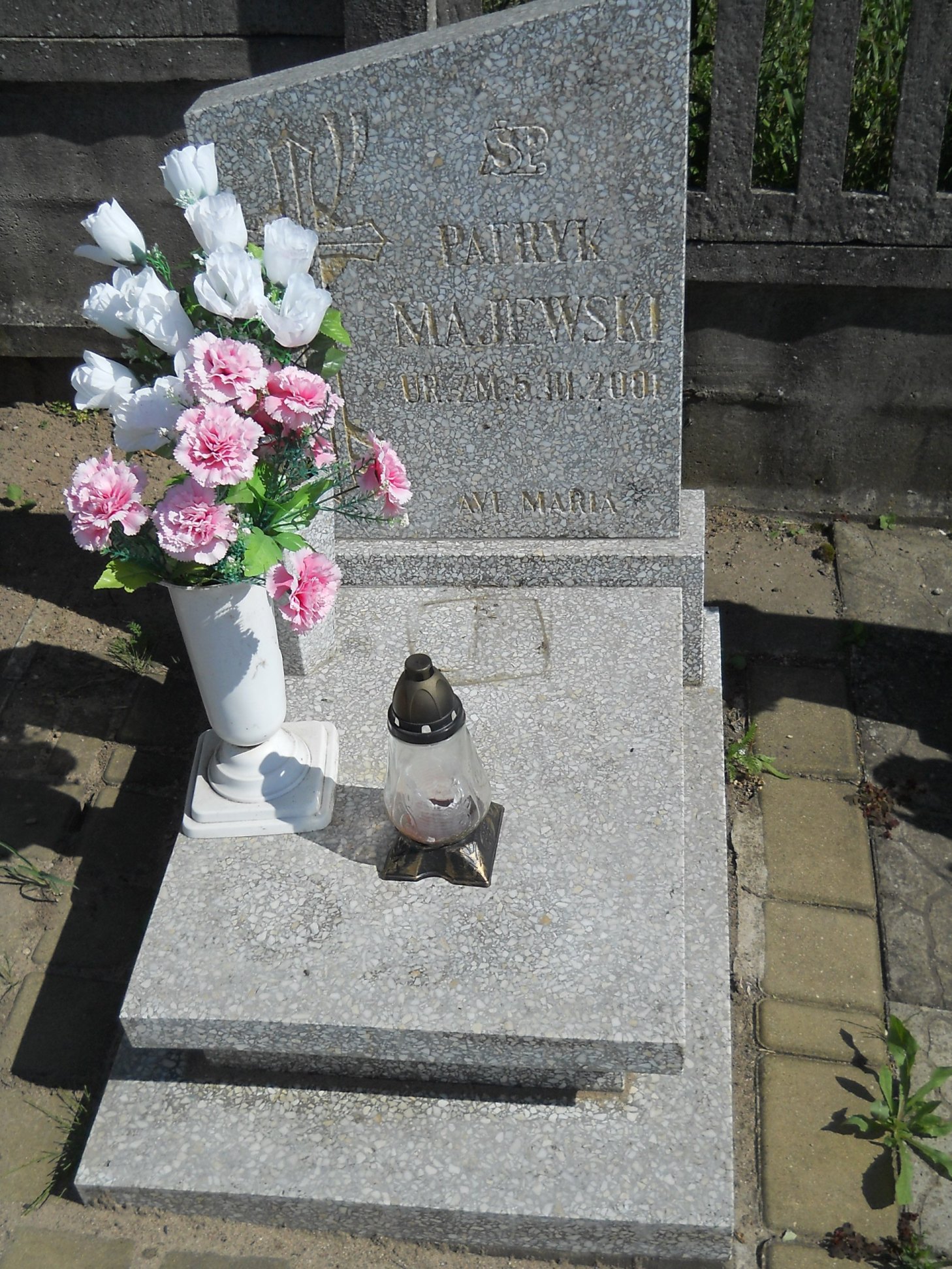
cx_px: 476
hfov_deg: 35.1
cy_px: 634
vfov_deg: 45.8
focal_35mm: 41
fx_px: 1503
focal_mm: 6.72
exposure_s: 1/640
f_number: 5.5
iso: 80
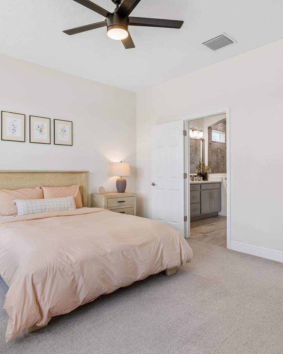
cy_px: 171
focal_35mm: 22
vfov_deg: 75.0
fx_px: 230
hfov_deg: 63.1
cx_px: 141
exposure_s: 1/10
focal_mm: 10
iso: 100
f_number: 7.1
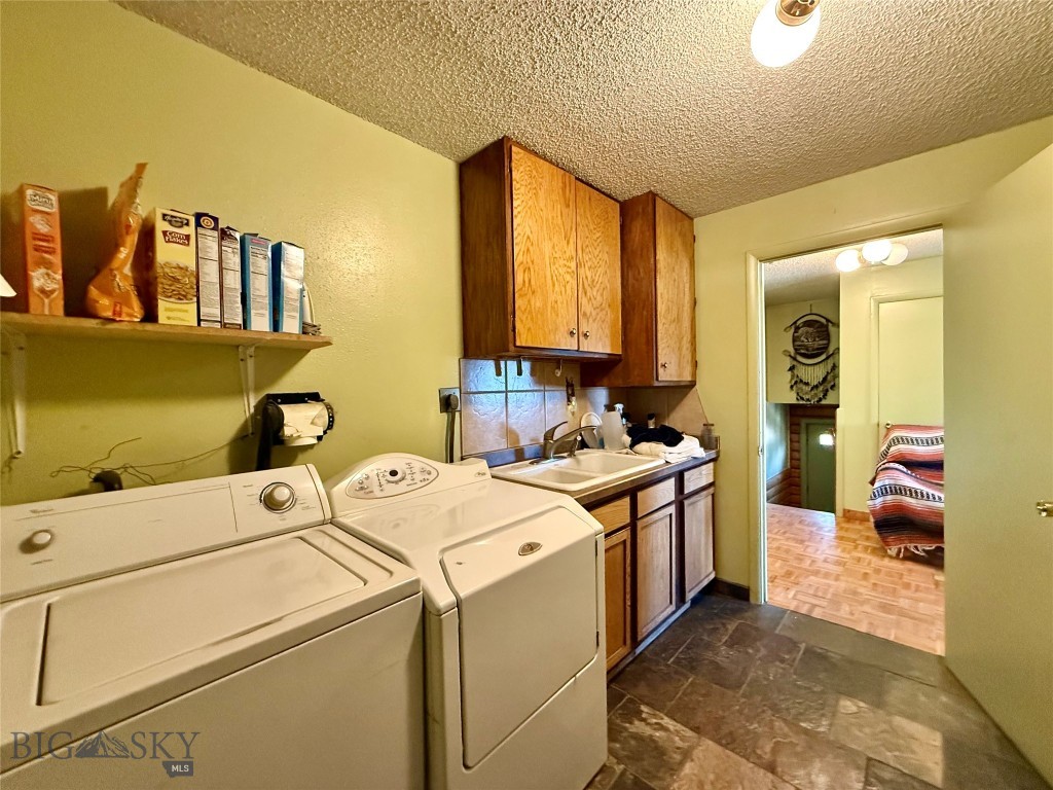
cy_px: 395
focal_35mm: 14
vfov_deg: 85.7
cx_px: 526
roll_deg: +1.1
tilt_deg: +0.0
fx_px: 426
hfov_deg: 102.1
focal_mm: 2.22
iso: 800
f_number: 2.2
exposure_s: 1/60
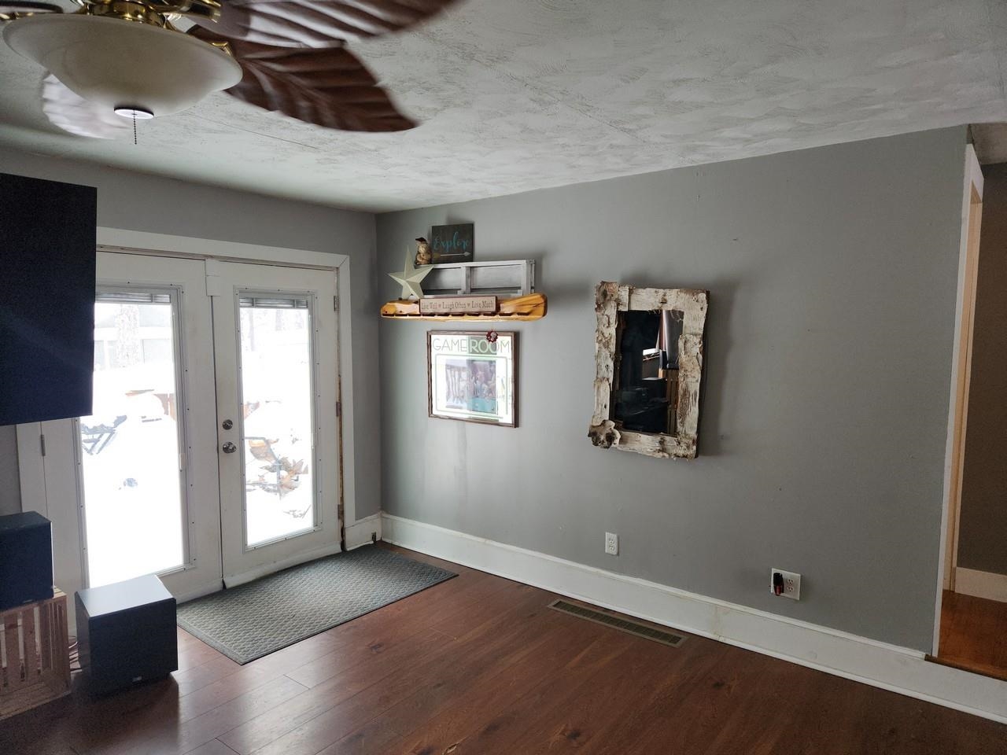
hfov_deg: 73.9
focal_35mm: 23
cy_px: 378
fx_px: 669
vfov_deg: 58.9
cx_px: 504
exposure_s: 1/60
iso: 50
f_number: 1.8
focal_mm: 5.4
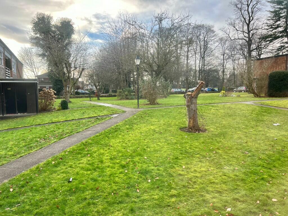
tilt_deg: -5.0
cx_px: 144
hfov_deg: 67.3
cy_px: 108
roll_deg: +0.2
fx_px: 216
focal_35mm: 26
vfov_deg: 53.1
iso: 50
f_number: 1.5
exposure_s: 1/497
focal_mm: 5.7
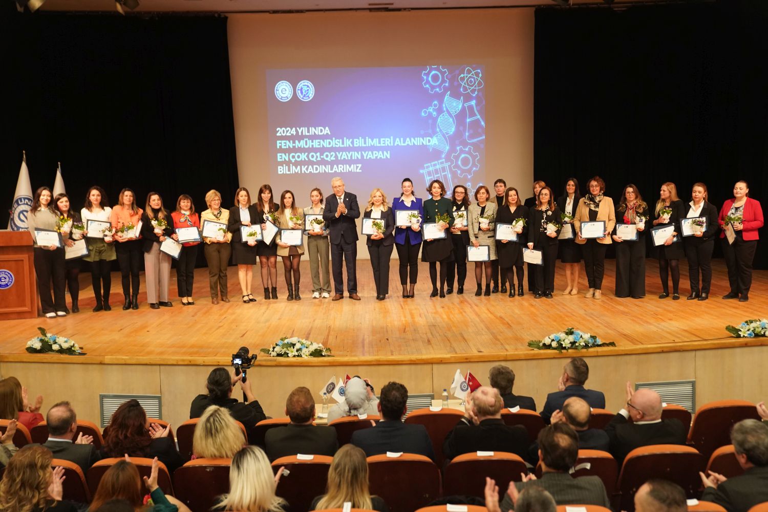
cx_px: 384
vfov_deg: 35.1
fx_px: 811
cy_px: 256
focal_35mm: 38
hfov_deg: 50.7
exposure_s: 1/100
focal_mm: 38
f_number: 3.2
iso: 3200
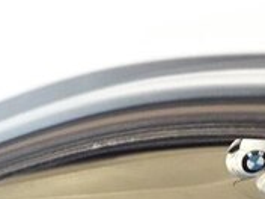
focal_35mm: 101
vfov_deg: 13.6
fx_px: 773
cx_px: 21
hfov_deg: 19.1
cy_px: 314
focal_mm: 3.6
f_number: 1.9
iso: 400
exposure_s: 1/25
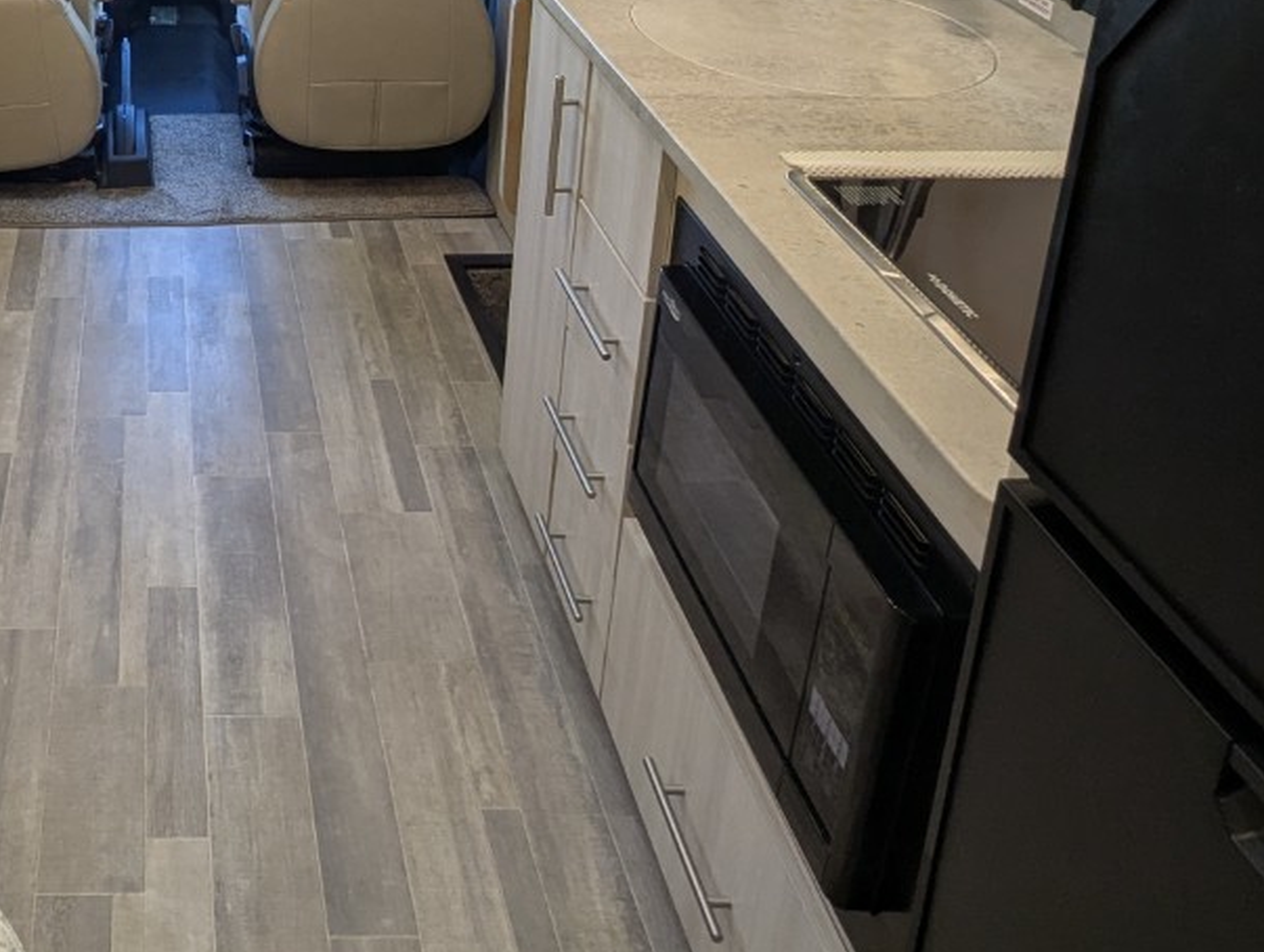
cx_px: 150
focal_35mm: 37
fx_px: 1353
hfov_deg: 45.8
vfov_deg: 34.9
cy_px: -19
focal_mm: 2.35
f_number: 2.2
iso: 69
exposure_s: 1/62.7
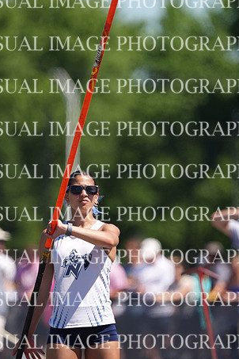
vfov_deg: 2.7
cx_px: 111
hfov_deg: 1.8
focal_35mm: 769
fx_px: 7657
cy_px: 193
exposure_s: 1/1600
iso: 500
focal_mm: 600
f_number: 6.3
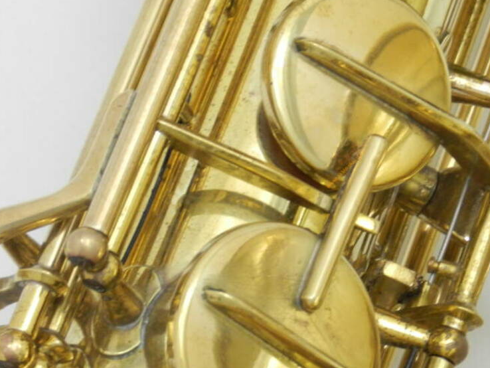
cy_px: 169
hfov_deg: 3.5
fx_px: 8085
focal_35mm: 571
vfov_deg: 2.6
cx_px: 345
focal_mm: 66.1
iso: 400
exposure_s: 1/20
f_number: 5.6
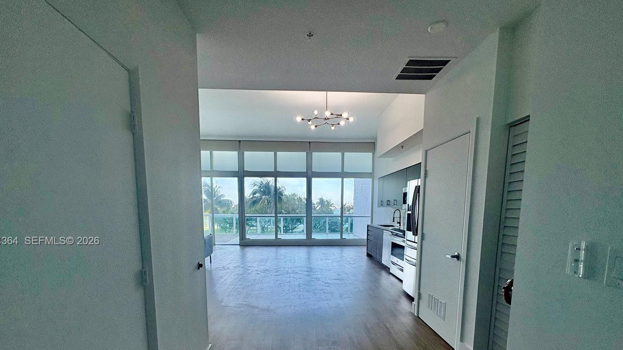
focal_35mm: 17
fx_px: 281
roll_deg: +0.0
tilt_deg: -6.7
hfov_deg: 95.9
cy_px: 242
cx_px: 312
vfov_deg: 61.8
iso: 64
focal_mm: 2.22
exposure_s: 1/280
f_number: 2.2
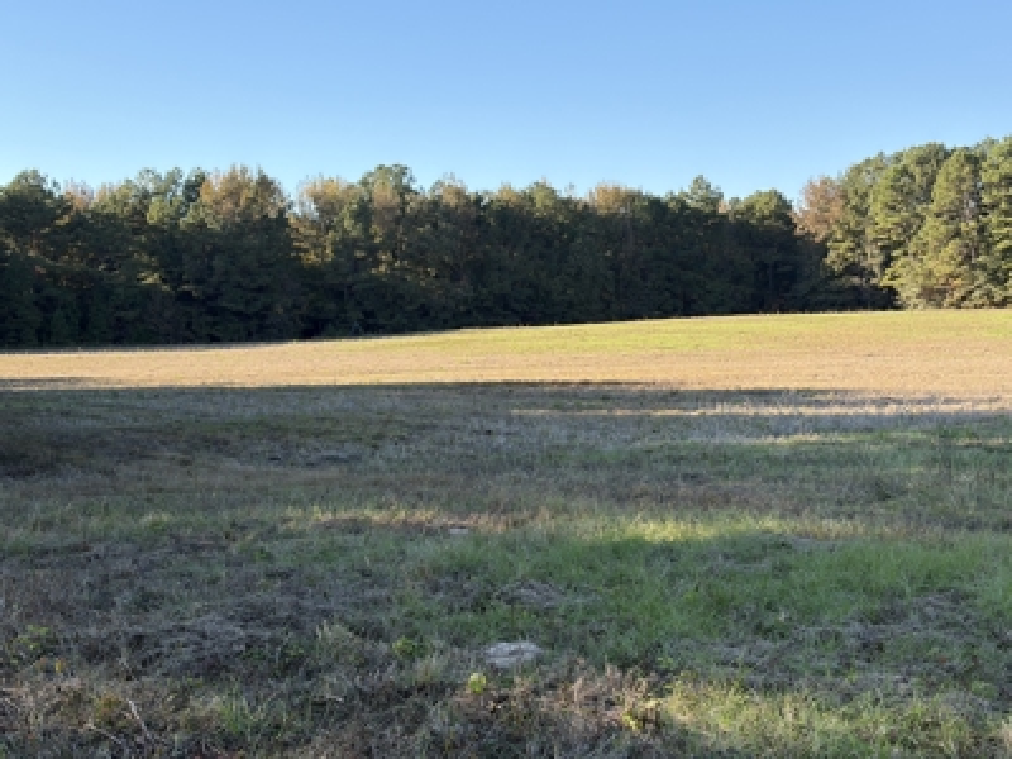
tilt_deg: -2.6
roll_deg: +3.5
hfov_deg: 36.8
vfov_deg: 28.0
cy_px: 380
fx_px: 1520
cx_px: 506
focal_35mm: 52
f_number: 1.6
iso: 50
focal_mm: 5.96
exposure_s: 1/1312
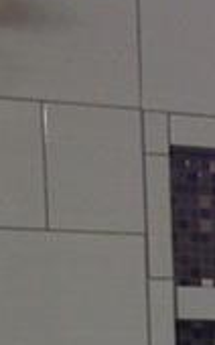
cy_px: 627
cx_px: 807
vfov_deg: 9.0
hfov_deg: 5.3
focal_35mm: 223
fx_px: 2094
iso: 50
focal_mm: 4.28
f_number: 2.4
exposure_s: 1/24
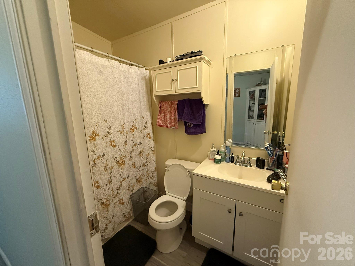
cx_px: 178
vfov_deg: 85.7
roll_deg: +1.5
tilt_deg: -10.4
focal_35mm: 14
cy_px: 133
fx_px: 144
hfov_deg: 102.1
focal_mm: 2.22
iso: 800
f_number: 2.2
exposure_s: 1/60
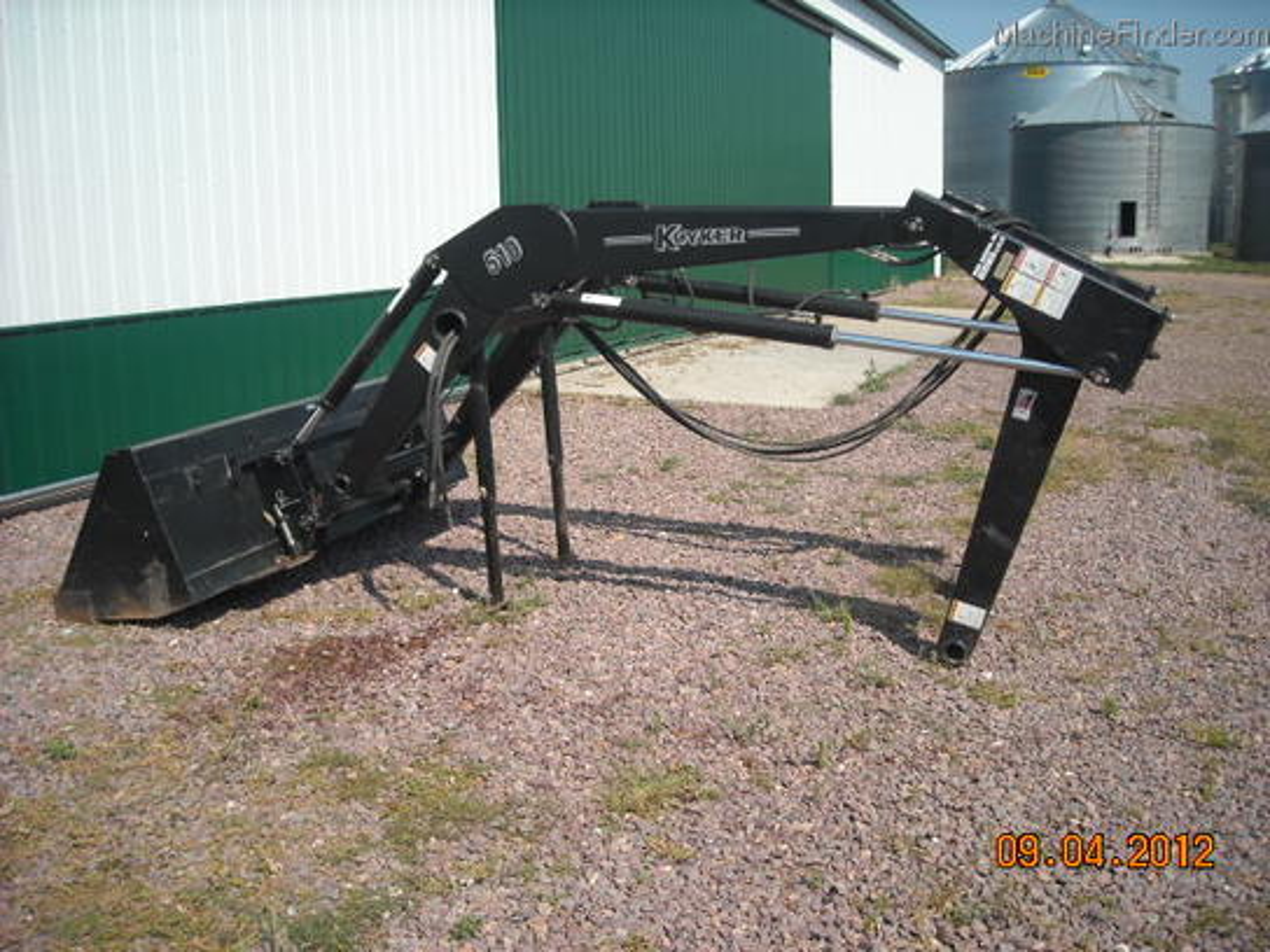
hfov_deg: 52.6
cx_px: 635
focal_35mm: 35
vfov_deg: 40.7
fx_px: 1284
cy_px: 476
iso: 64
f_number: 5.6
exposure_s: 1/309
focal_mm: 5.7
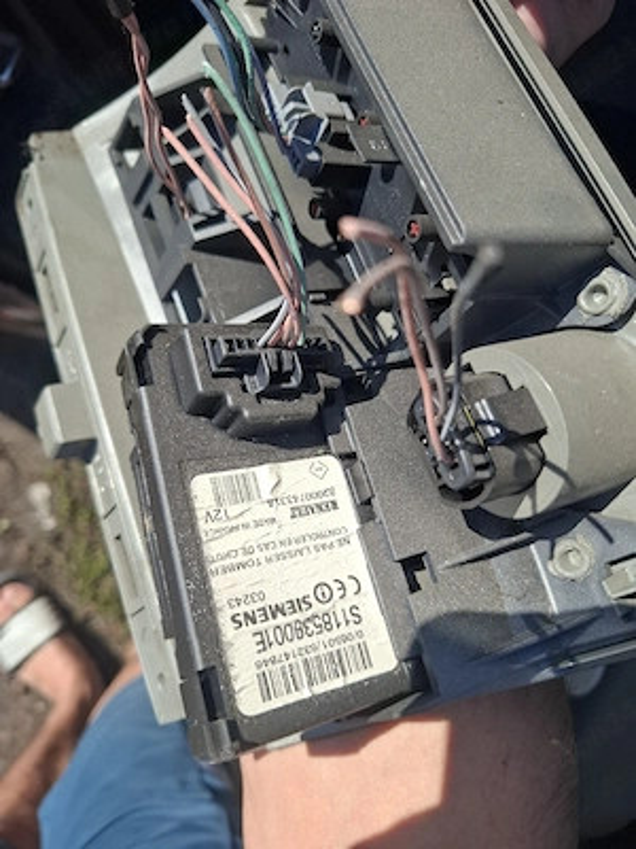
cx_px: 318
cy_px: 424
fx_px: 563
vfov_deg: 73.9
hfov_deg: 58.9
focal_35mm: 23
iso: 50
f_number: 1.8
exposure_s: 1/1667
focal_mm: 5.54
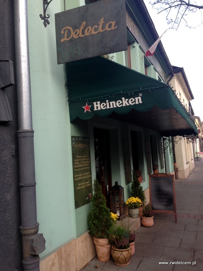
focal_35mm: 33
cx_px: 102
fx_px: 258
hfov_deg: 42.9
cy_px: 136
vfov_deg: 55.4
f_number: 2.4
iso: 50
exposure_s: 1/257
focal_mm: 4.12
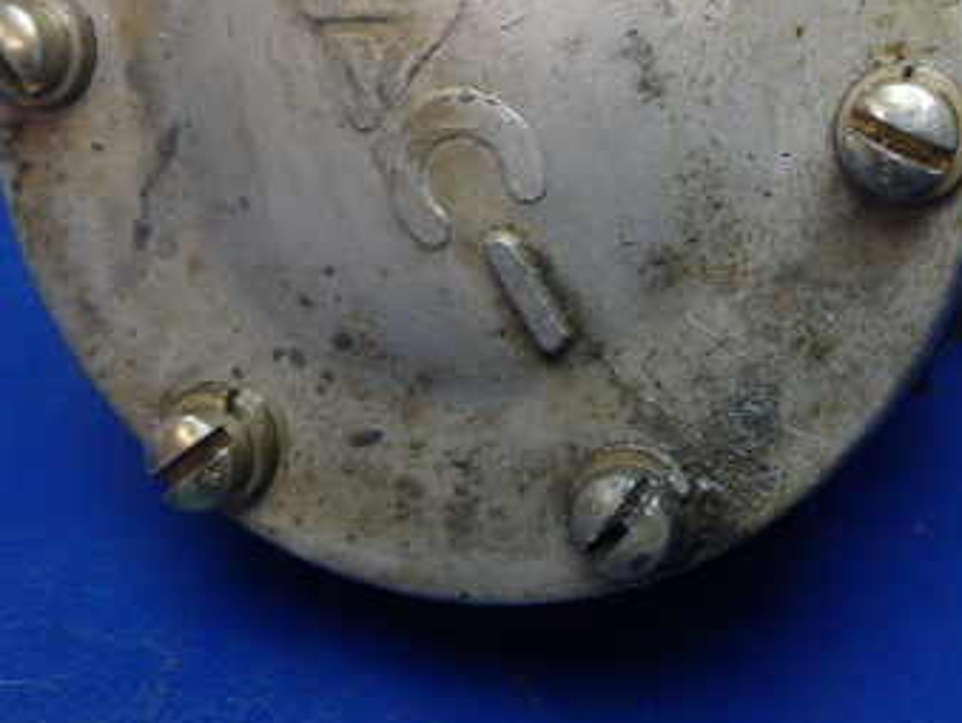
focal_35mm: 53
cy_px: 105
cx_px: 729
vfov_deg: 26.8
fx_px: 1474
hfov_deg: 35.3
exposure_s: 1/30
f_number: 3.9
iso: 400
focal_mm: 5
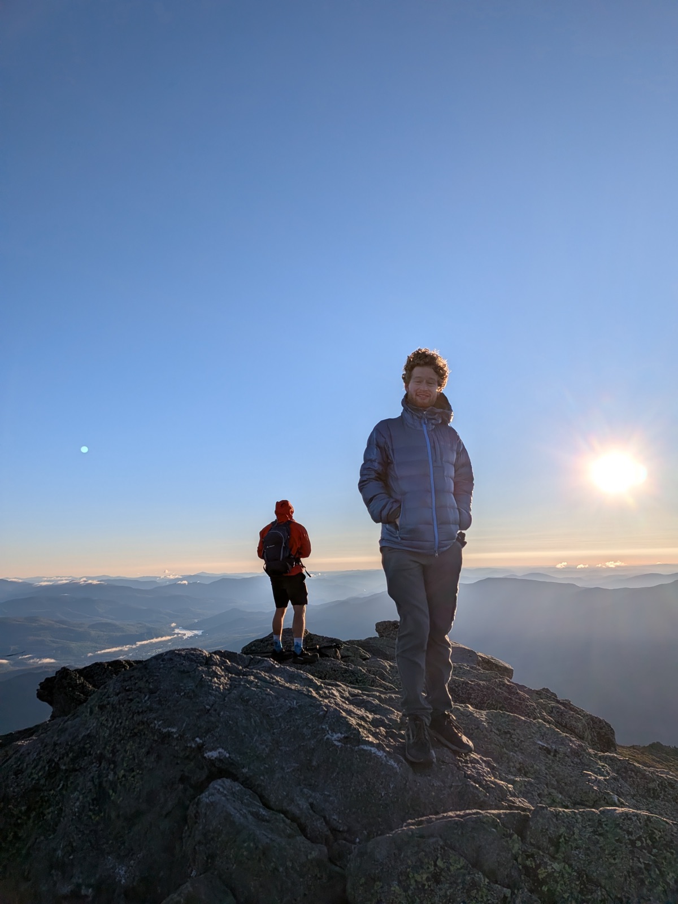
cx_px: 339
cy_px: 452
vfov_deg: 71.6
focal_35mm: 24
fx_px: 627
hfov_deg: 56.8
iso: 28
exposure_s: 1/3268
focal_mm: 4.53
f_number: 1.7
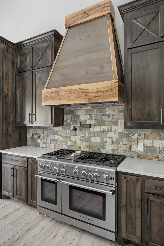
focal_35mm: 21
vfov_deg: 81.2
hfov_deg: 59.5
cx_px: 82
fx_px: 143
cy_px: 123
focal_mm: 21
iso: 200
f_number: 8
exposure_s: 1.6
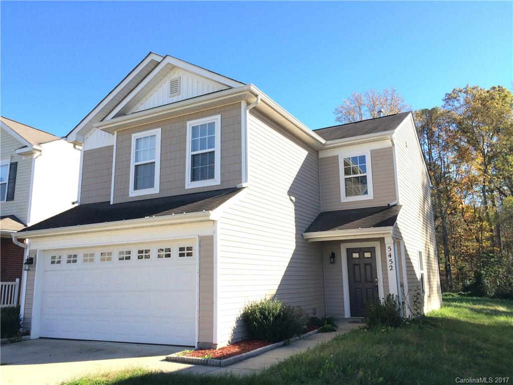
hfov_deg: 61.7
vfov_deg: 48.2
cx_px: 256
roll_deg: +1.2
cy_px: 192
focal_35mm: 29
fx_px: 430
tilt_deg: +11.0
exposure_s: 1/604
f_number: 2.2
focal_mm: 4.15
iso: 32
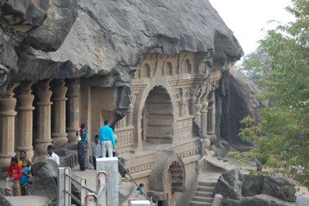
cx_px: 133
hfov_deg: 17.9
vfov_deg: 12.0
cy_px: 95
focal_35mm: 114
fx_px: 978
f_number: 5.3
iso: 200
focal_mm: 66
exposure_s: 1/25
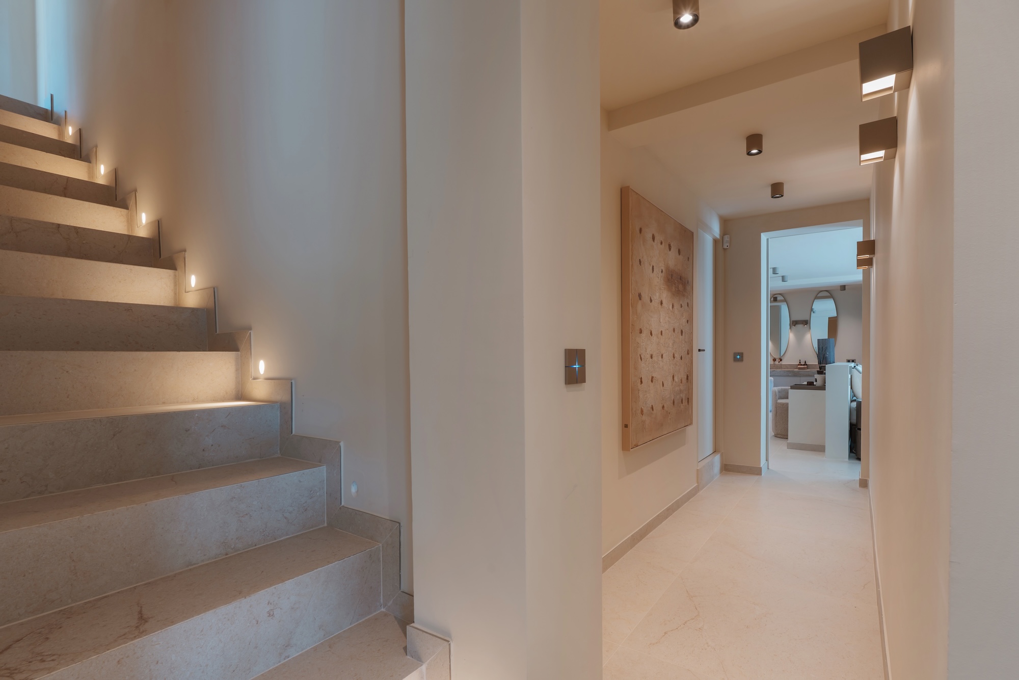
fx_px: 467
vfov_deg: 72.1
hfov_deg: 95.0
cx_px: 510
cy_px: 340
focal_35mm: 16
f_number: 10
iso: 64
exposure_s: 1/2
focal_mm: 16.5
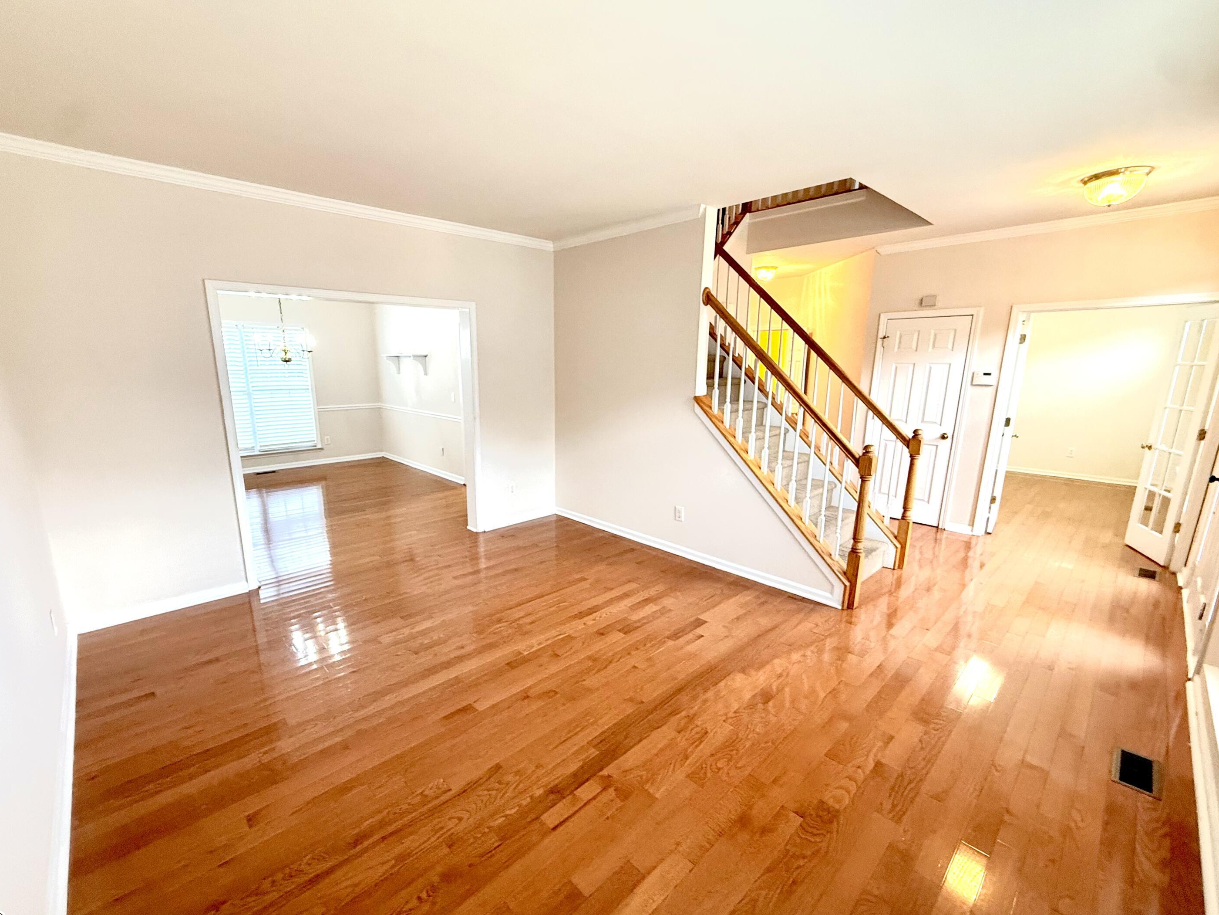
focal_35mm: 15
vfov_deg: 81.7
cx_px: 582
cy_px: 476
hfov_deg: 98.1
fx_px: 528
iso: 320
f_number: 2.2
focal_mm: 2.22
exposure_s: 1/60
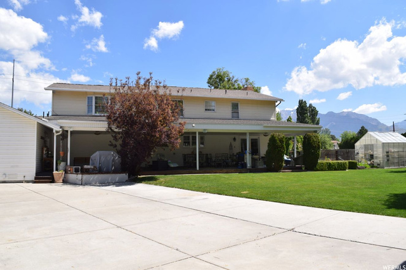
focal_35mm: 27
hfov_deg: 67.4
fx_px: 304
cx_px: 203
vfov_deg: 47.9
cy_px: 135
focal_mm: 18
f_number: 10
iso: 100
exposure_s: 1/200
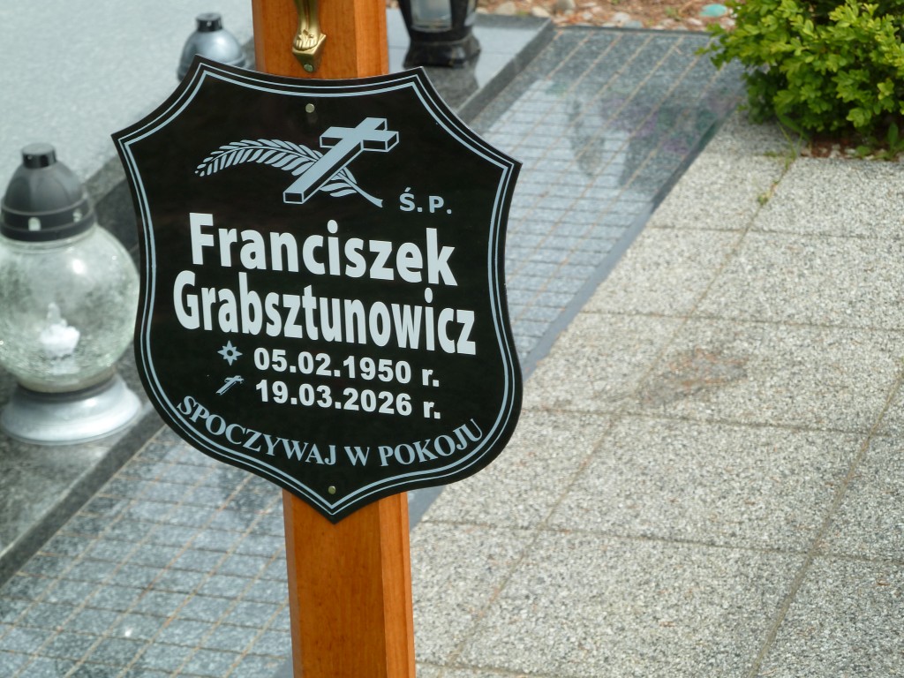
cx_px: 452
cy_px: 339
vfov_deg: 13.3
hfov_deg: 17.7
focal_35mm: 111
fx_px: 2899
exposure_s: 1/250
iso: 80
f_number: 4.4
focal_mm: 18.2
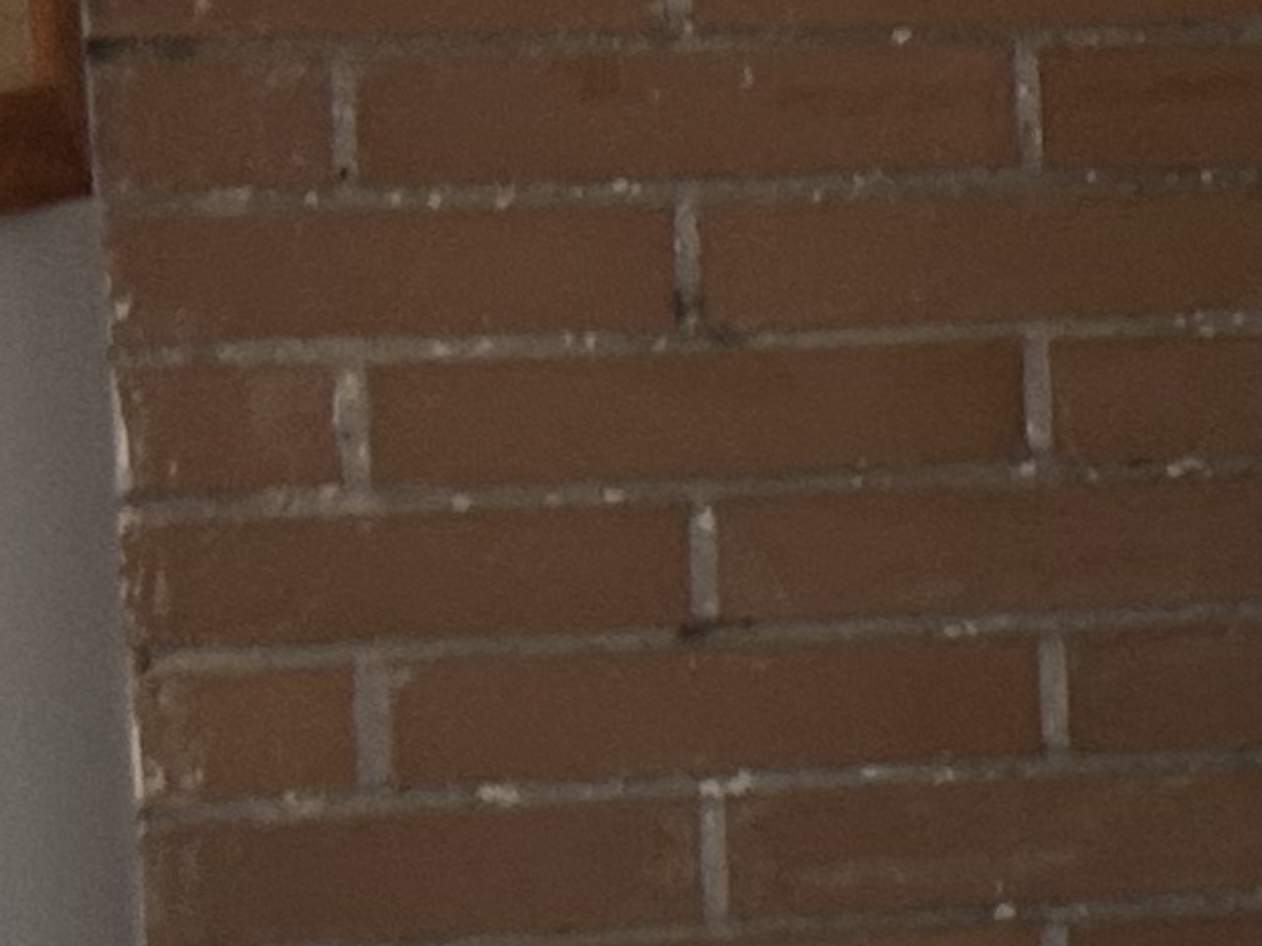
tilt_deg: -3.0
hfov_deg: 9.4
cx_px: 3705
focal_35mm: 168
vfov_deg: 8.8
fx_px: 6125
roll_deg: +0.3
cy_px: 265
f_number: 1.5
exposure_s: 1/50
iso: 100
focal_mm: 5.7
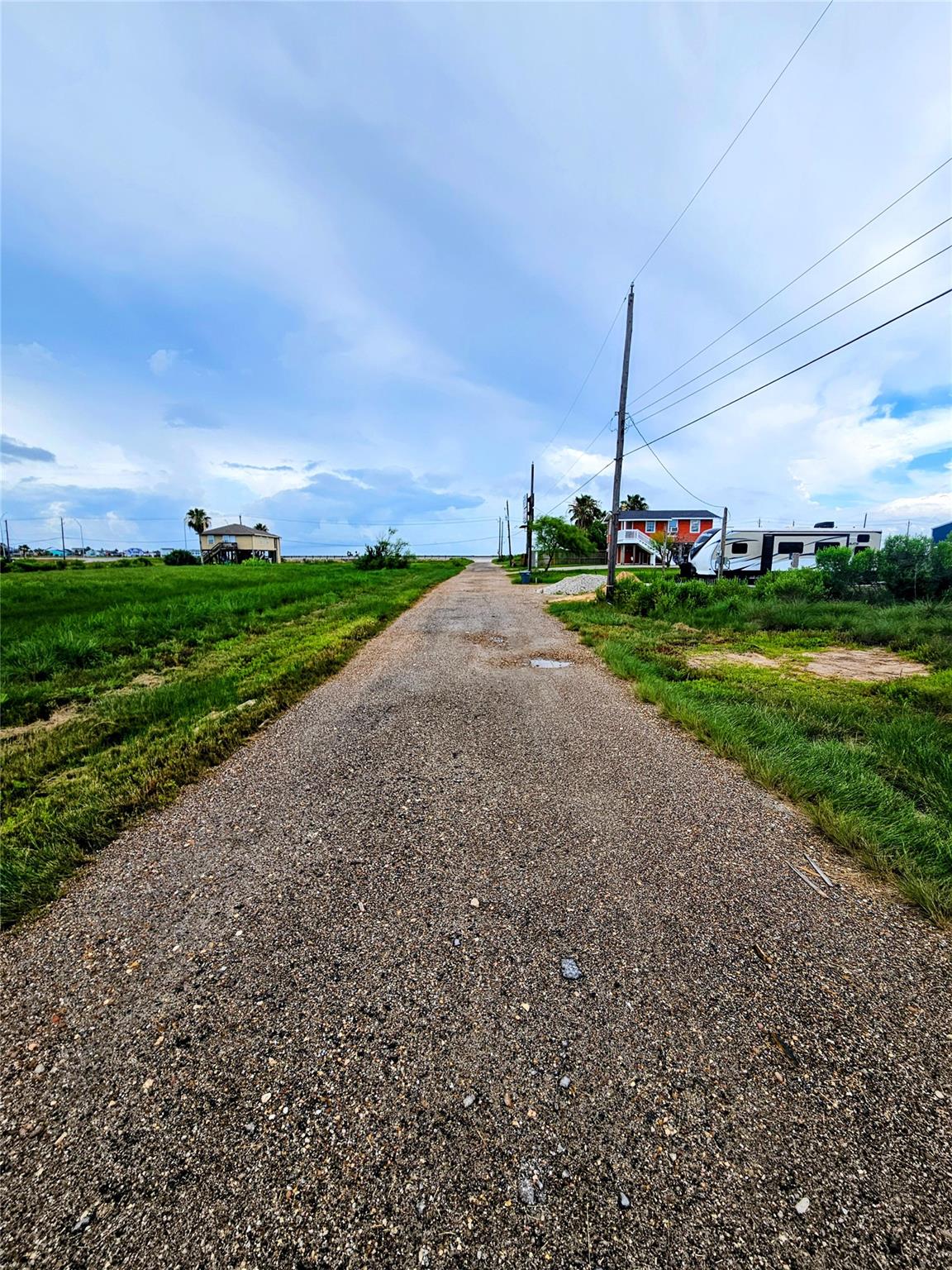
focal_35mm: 13
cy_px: 635
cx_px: 476
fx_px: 477
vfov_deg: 106.2
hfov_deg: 89.9
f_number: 2.2
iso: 50
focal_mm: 2.2
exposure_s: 1/1756
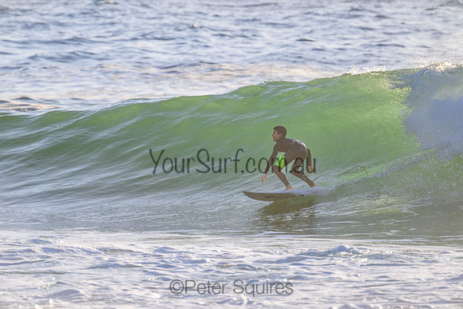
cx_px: 232
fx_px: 10291
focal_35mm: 800
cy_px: 154
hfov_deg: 2.6
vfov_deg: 1.7
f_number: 11
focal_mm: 800
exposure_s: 1/2000
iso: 1600
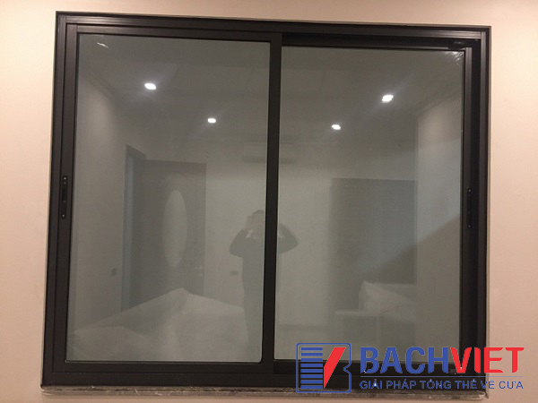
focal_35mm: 29
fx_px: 451
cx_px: 269
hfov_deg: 61.7
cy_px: 202
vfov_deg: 48.2
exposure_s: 1/33
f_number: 2.2
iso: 200
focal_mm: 4.15
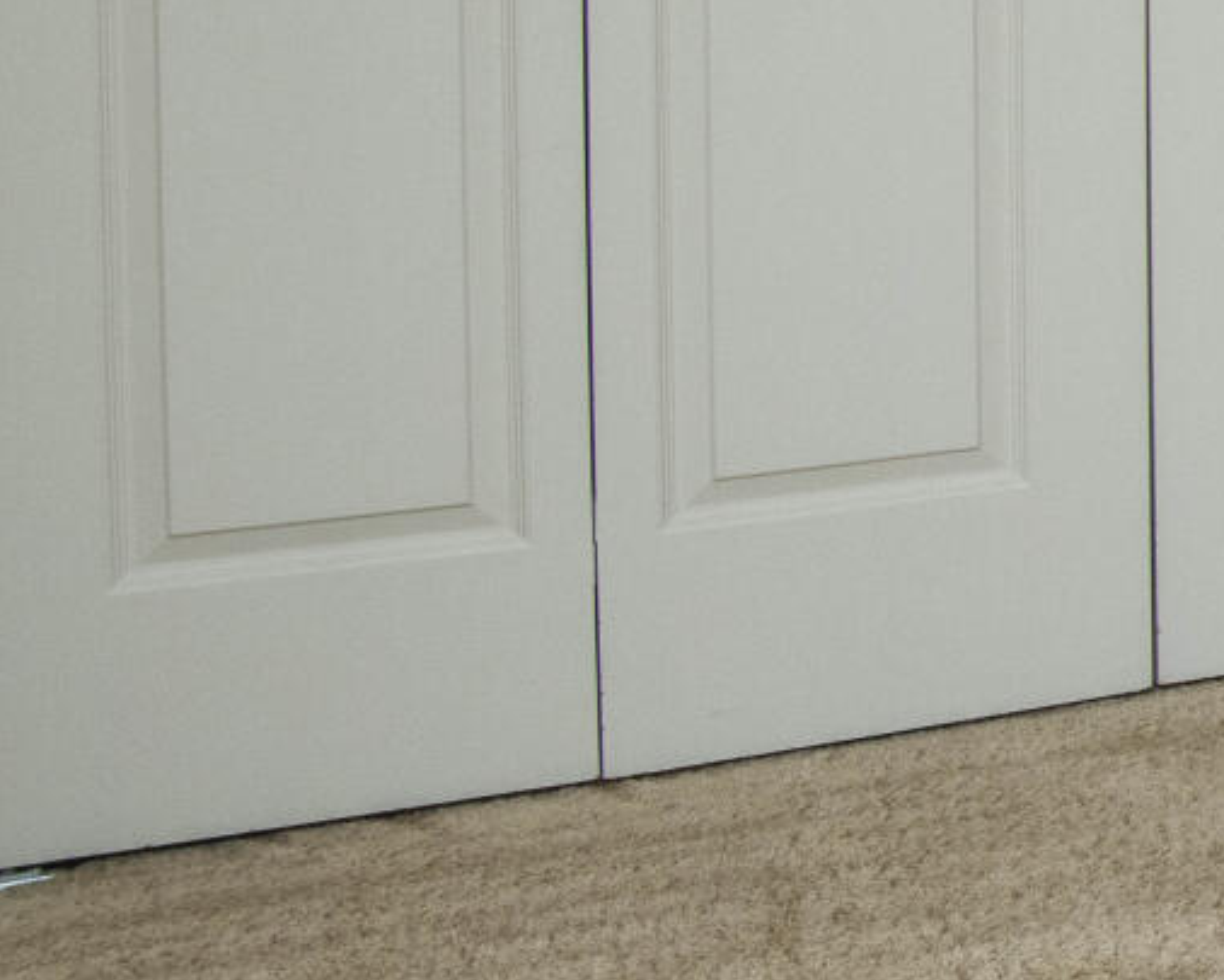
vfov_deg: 16.3
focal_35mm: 89
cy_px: -295
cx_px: 3220
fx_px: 3225
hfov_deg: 13.2
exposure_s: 1/125
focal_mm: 16
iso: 400
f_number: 9
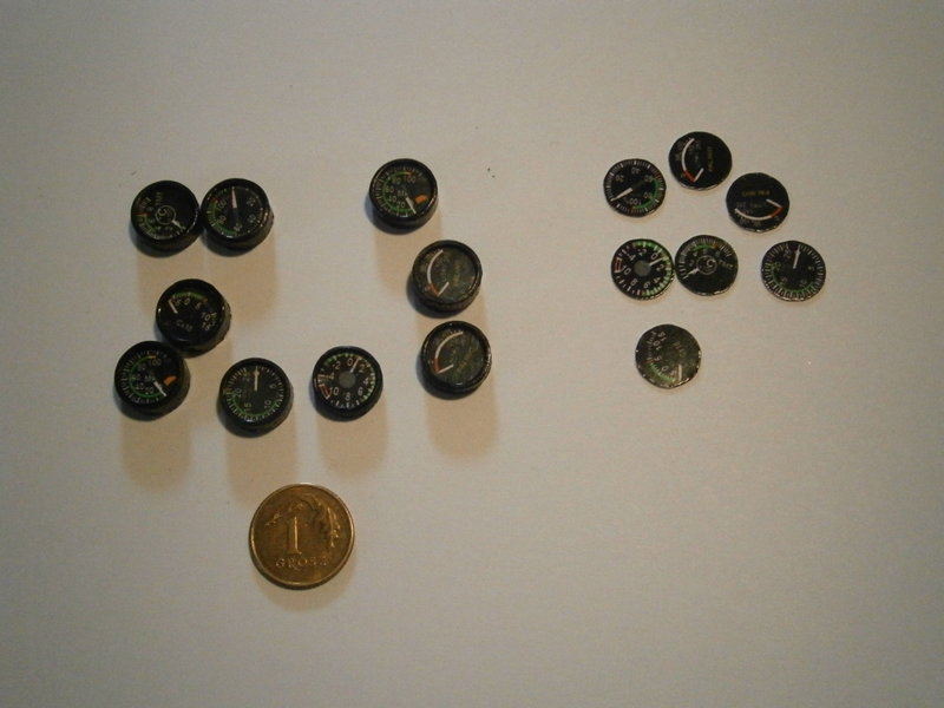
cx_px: 472
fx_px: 1282
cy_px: 354
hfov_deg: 40.4
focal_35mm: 47
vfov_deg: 30.9
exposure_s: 1/80
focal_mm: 8.3
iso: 800
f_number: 3.4
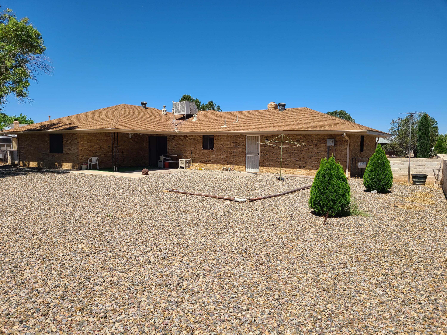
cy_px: 168
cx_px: 224
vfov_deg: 53.1
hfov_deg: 67.3
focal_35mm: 26
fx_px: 336
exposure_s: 1/2664
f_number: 1.8
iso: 40
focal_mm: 5.4
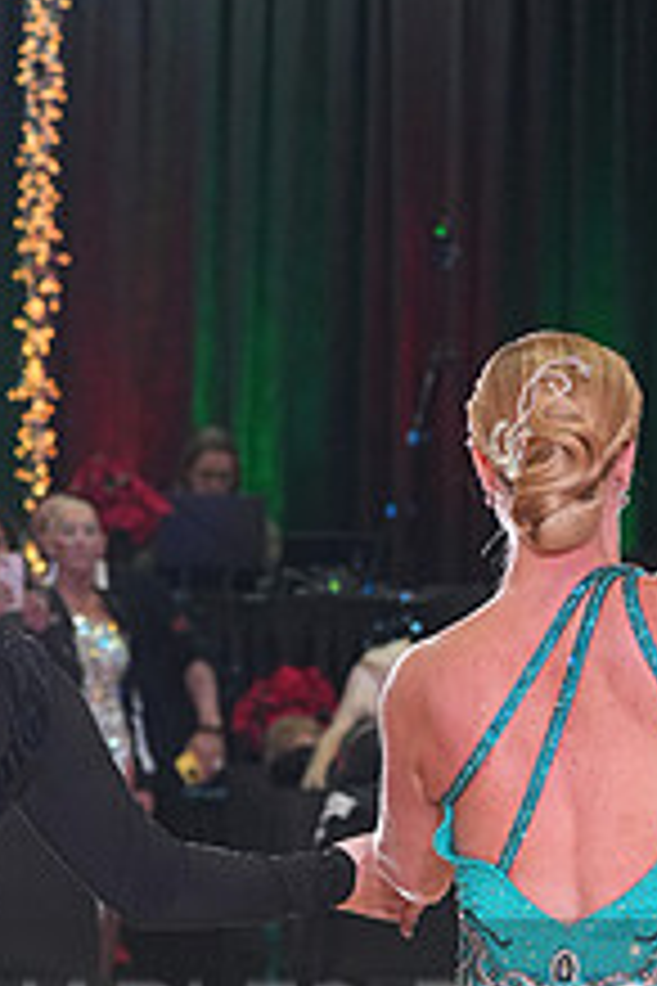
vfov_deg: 9.1
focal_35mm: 225
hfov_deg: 6.1
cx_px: 187
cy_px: 1072
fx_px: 6159
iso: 2500
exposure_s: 1/200
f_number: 5
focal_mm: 85
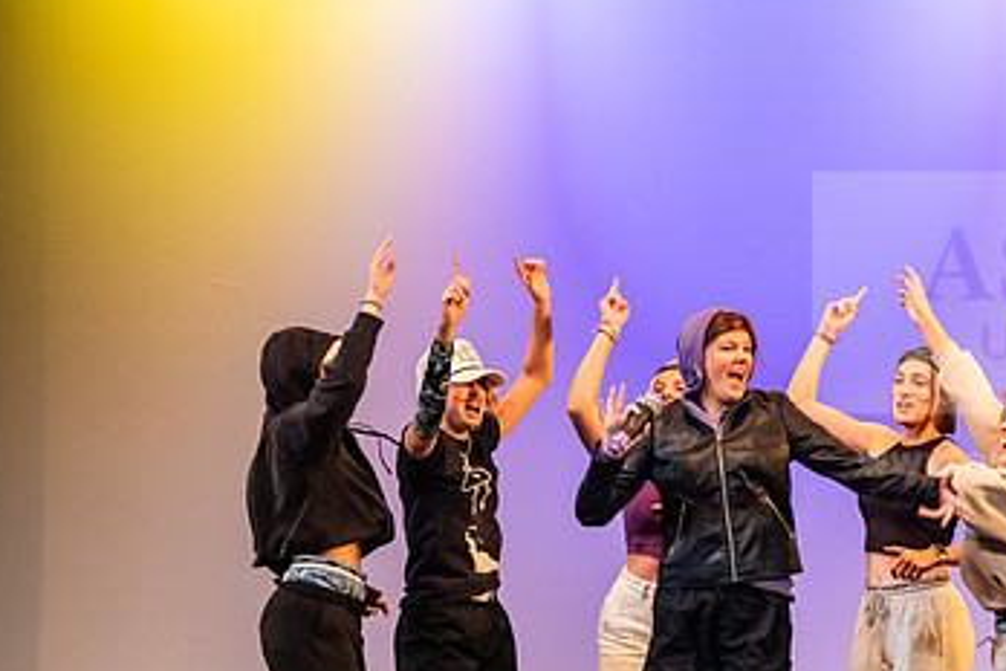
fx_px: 4890
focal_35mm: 175
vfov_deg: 7.8
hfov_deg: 11.7
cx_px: 726
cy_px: 522
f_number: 3.2
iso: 4000
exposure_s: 1/250
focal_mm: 105
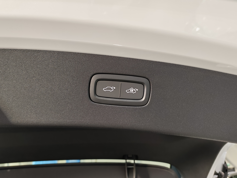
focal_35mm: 31
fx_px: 212
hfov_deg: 58.4
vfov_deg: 45.4
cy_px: 89
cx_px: 118
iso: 640
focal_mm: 6.12
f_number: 1.9
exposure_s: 1/100
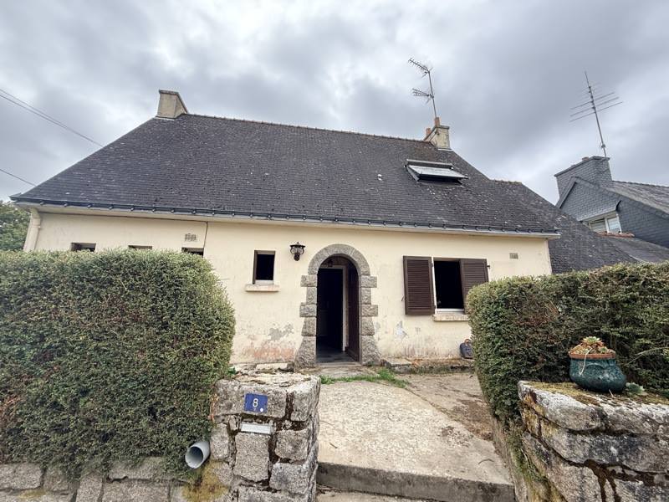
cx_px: 334
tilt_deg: +11.2
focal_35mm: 14
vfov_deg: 85.7
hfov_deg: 102.1
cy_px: 251
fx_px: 271
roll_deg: -0.4
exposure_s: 1/535
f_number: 2.2
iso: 50
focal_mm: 2.22
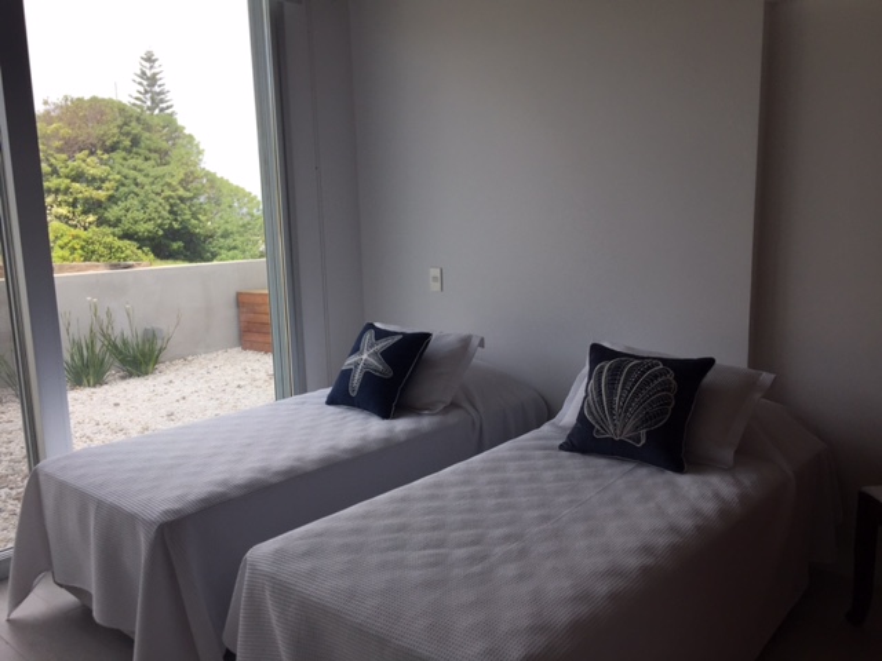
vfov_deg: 48.2
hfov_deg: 61.7
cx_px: 441
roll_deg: +1.7
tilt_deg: -9.3
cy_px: 330
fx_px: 739
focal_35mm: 29
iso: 32
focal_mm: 4.15
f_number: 2.2
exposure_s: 1/628
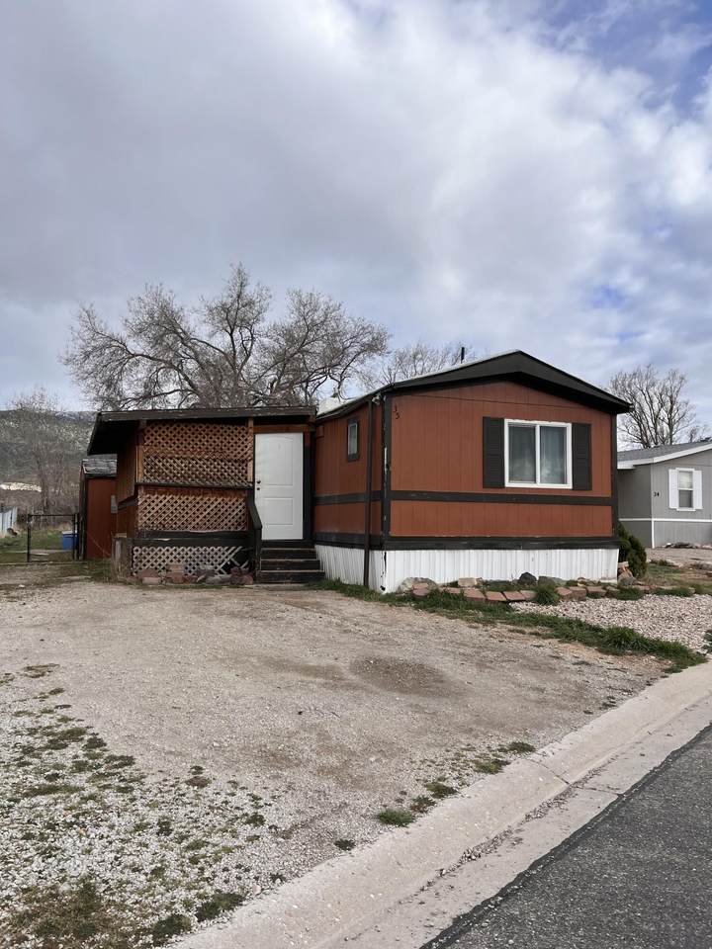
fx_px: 713
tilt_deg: +5.0
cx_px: 356
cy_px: 474
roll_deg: -0.2
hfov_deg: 53.1
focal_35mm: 26
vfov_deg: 67.3
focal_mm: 5.1
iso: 50
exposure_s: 1/2463
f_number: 1.6
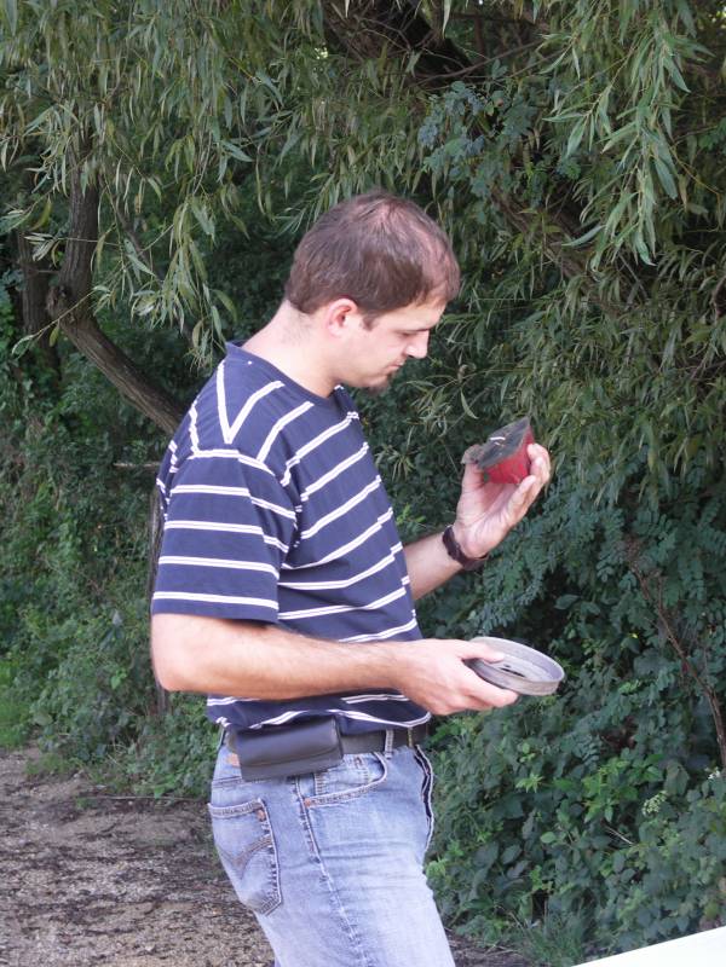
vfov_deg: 21.1
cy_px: 484
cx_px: 363
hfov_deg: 15.9
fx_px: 2601
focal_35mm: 93
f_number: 3.5
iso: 100
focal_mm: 24.1
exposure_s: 1/60
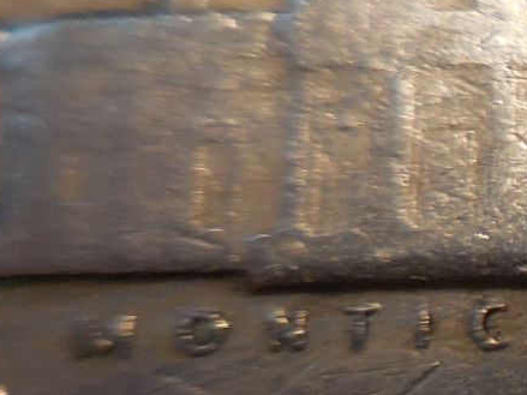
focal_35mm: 57
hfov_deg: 32.4
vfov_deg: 25.1
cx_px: 459
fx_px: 868
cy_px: 60
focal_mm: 4.5
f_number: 3.3
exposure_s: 1/100
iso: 125
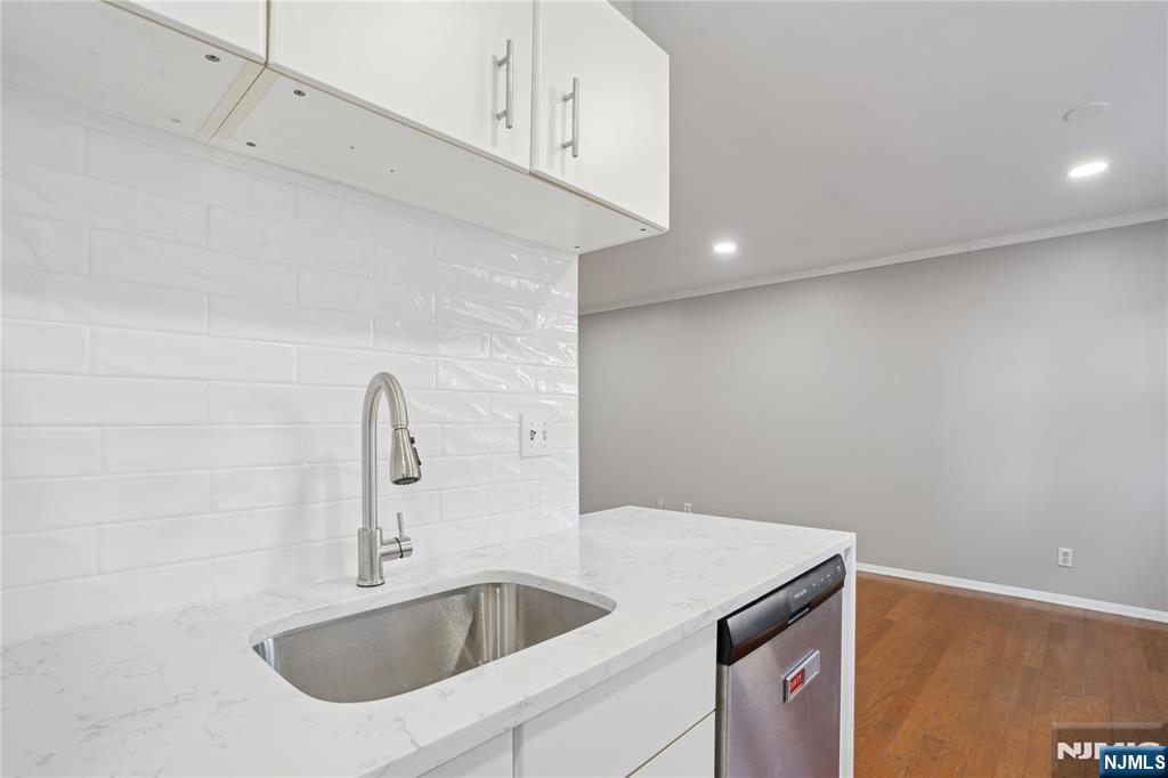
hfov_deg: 96.8
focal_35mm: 16
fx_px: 519
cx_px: 584
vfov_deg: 73.7
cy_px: 389
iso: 100
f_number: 11
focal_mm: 16
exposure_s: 1/3.33
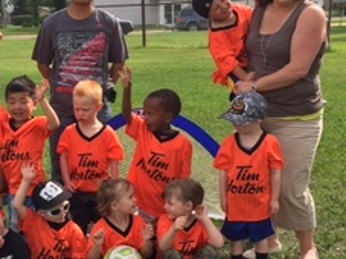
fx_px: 639
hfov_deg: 30.0
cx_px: 110
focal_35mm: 64
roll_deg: +1.8
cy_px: 191
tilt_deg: -14.5
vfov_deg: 22.7
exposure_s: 1/1163
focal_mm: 4.15
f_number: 2.2
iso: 32
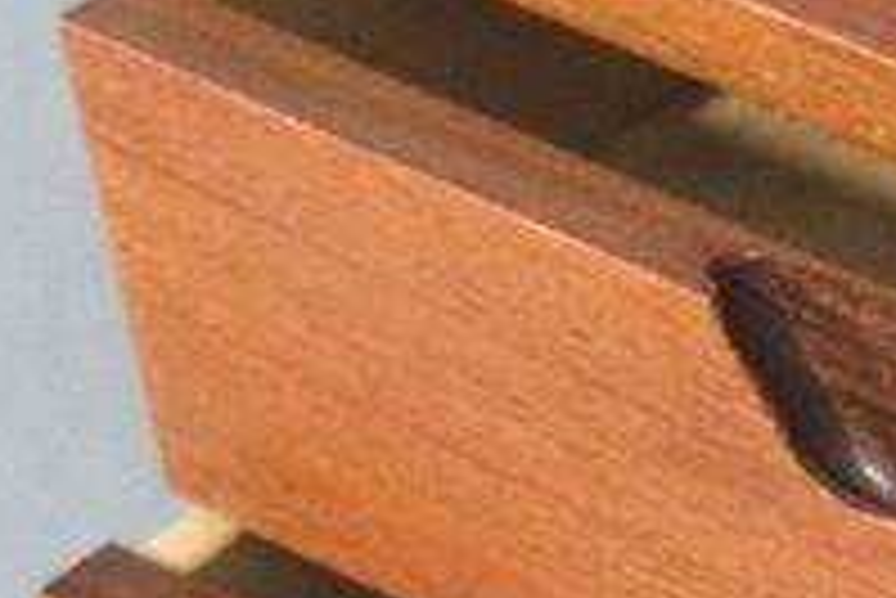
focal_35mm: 262
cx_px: 1797
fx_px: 6525
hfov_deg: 7.5
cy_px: 1398
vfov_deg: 5.1
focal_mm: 27.5
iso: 3200
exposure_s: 1/40
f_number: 4
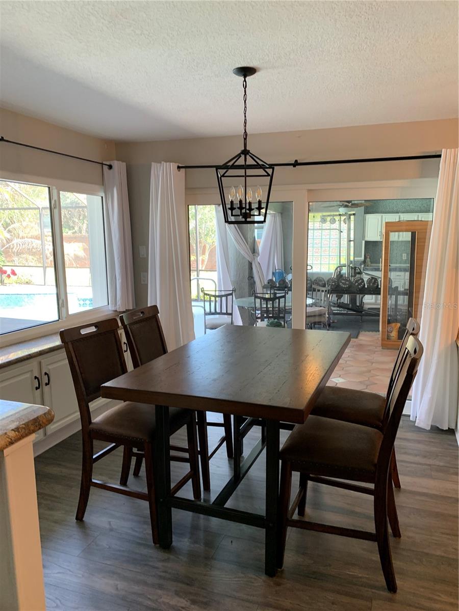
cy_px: 306
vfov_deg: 67.3
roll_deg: +0.3
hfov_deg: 53.1
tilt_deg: -9.7
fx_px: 460
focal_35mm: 26
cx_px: 230
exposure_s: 1/60
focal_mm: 4.25
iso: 100
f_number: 1.8
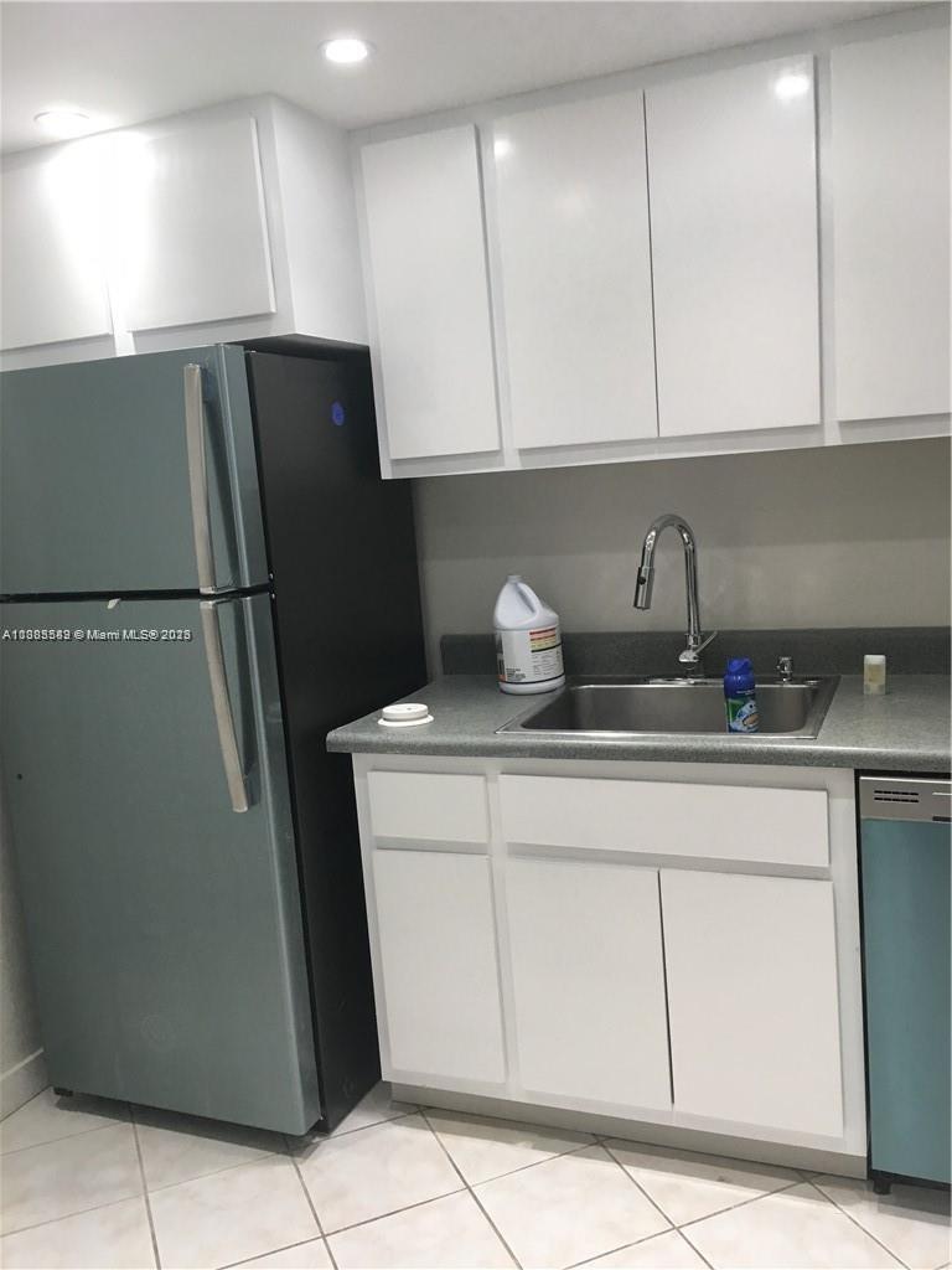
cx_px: 476
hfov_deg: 48.2
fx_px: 1063
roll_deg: +3.1
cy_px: 635
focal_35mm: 29
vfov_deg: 61.7
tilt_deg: -7.4
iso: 40
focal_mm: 4.15
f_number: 2.2
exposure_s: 1/30
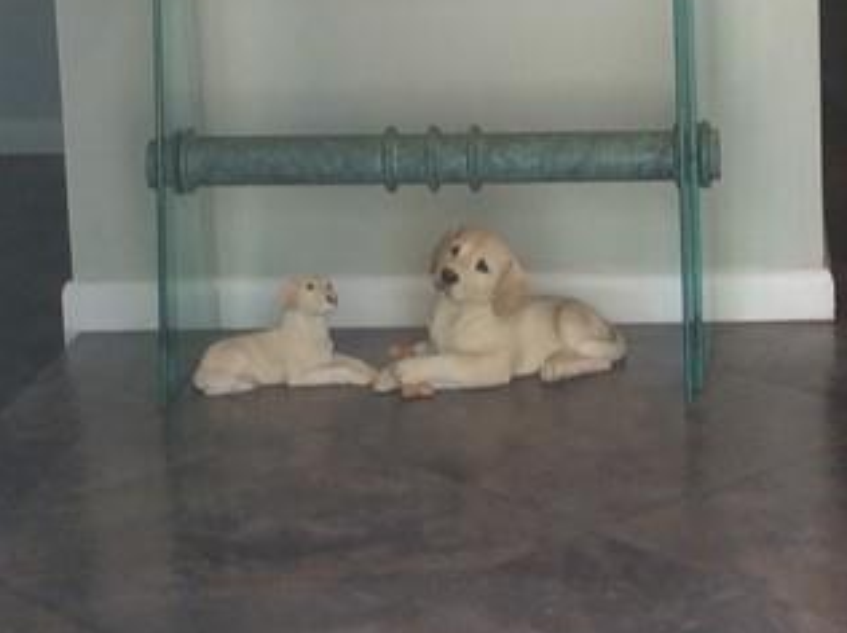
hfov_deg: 18.8
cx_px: 641
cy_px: 56
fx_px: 2541
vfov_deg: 14.0
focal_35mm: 104
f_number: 2.4
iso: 32
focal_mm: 3.3
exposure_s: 1/24
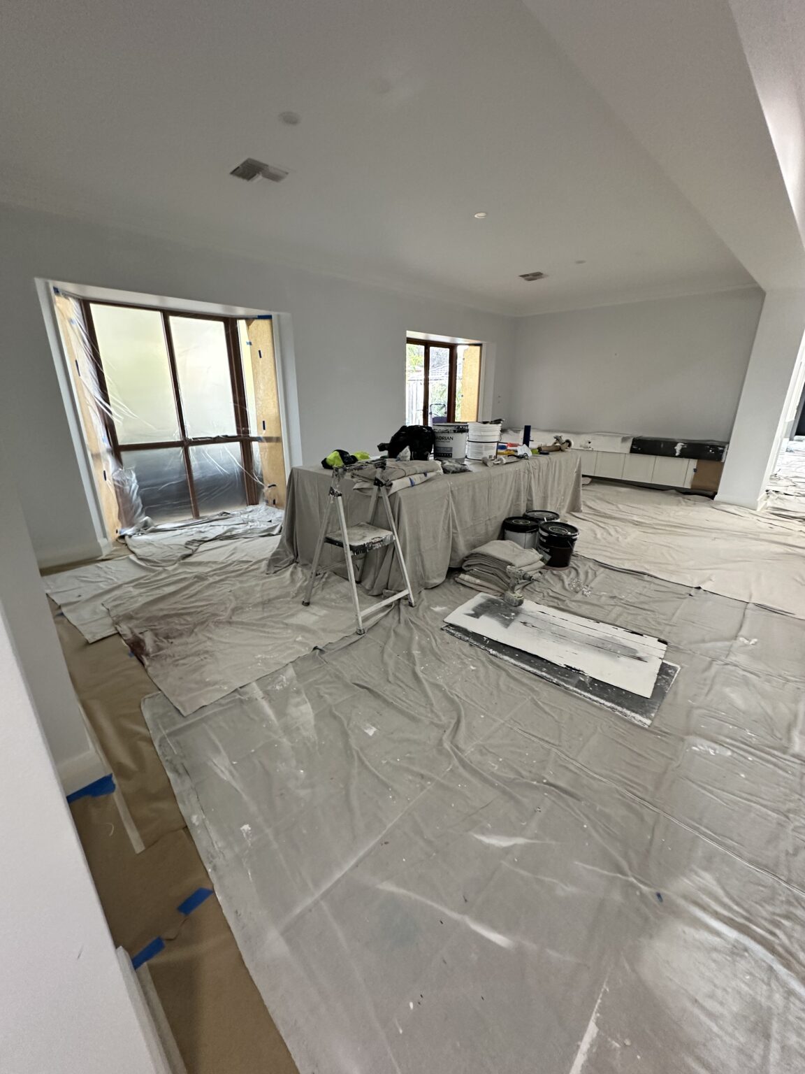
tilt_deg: -13.9
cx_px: 402
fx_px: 434
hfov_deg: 85.7
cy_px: 537
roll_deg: +0.3
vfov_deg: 102.1
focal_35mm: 14
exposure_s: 1/50
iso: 250
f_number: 2.2
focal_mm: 2.22
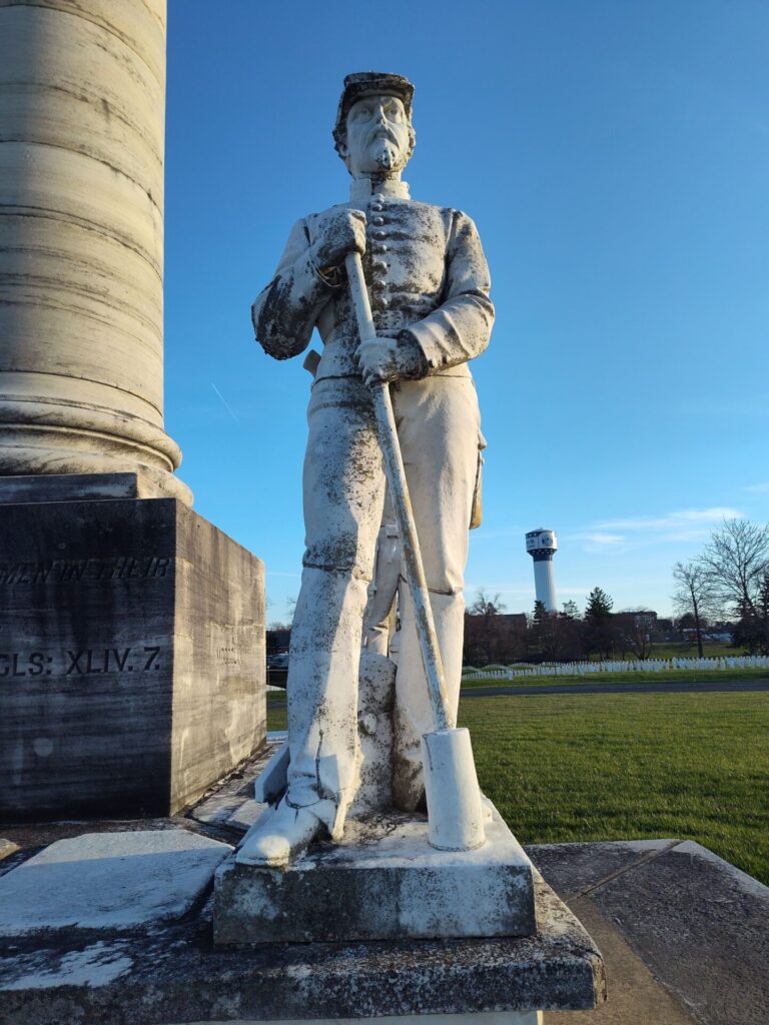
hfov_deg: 58.9
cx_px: 384
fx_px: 681
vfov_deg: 73.9
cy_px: 512
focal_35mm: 23
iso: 100
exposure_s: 1/679
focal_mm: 5.56
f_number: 1.8
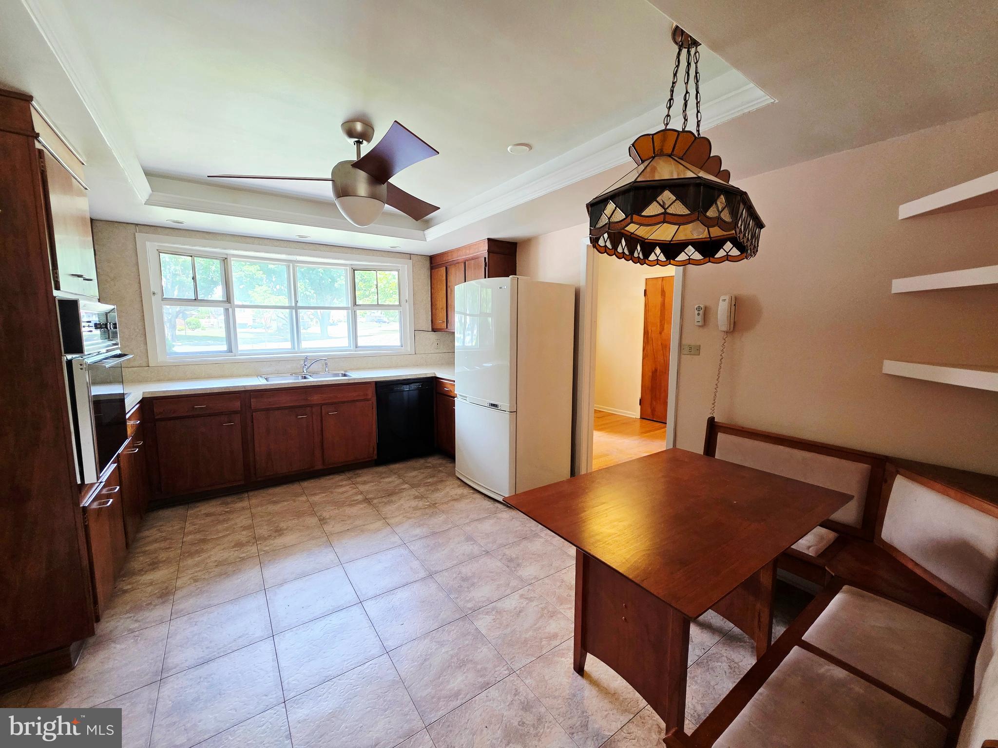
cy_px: 374
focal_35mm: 13
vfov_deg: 89.9
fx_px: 375
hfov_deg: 106.2
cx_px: 499
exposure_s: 1/120
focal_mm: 2.2
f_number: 1.9
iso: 250
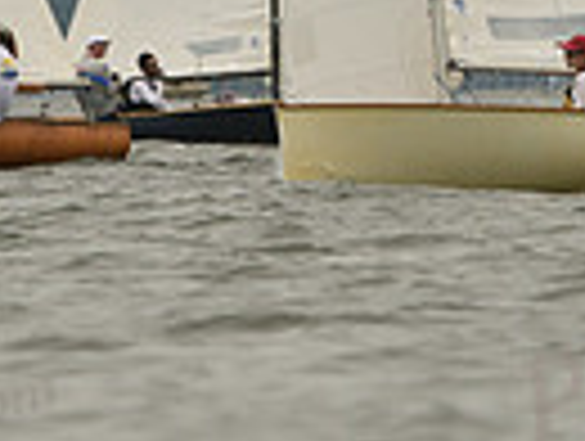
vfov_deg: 0.9
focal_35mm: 1715
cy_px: -299
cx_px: 292
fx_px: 29037
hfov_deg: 1.2
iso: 320
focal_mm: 400
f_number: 7.1
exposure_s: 1/1250
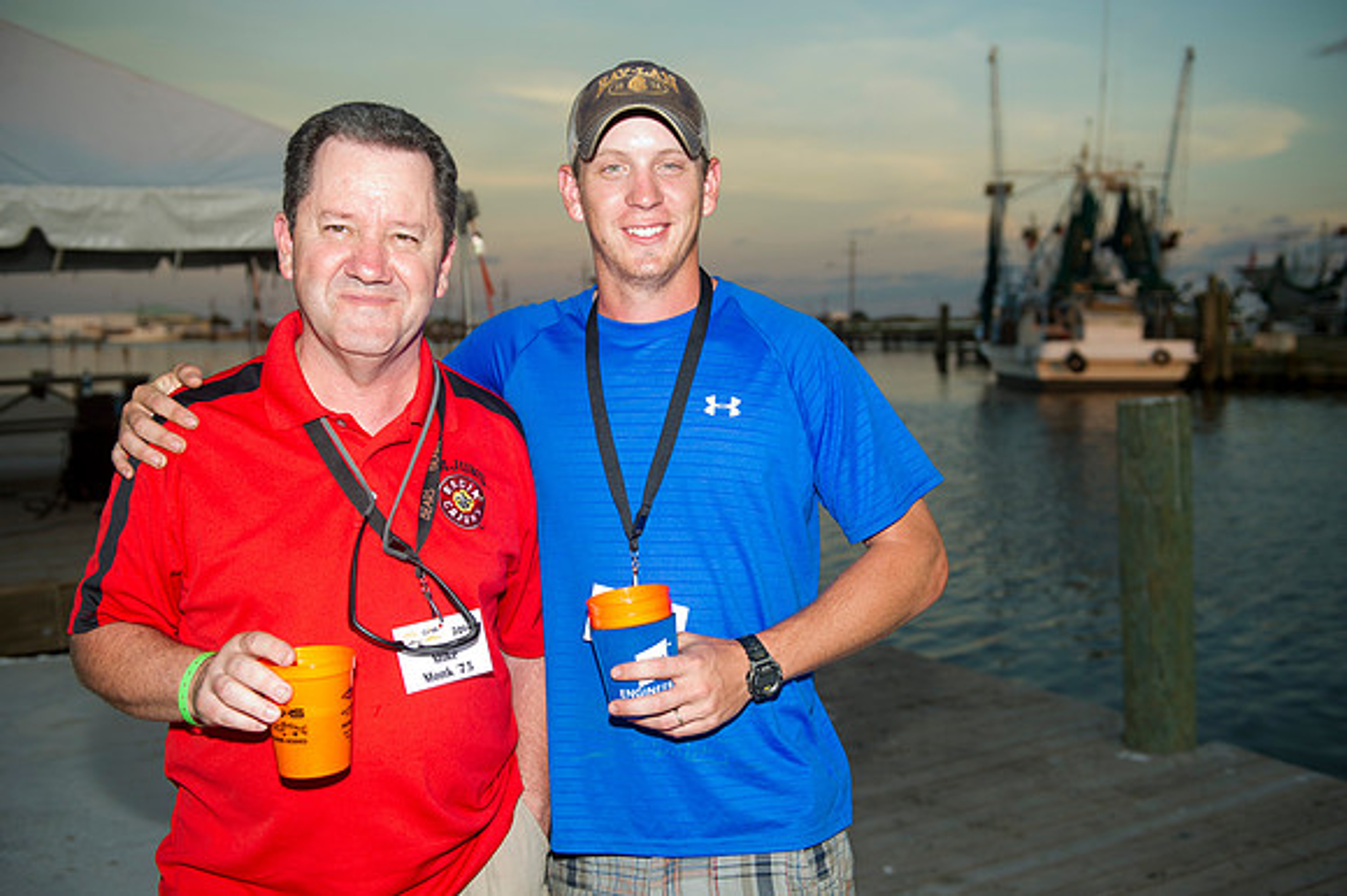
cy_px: 448
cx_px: 674
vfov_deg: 35.0
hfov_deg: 50.7
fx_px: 1421
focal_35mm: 38
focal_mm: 38
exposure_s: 1/200
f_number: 3.5
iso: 125
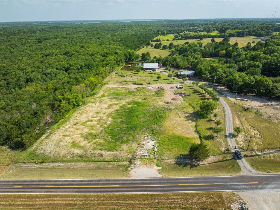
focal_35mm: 24
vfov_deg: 56.8
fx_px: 194
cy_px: 105
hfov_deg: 71.6
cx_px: 140
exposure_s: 1/240
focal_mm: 12.29
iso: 100
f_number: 7.1
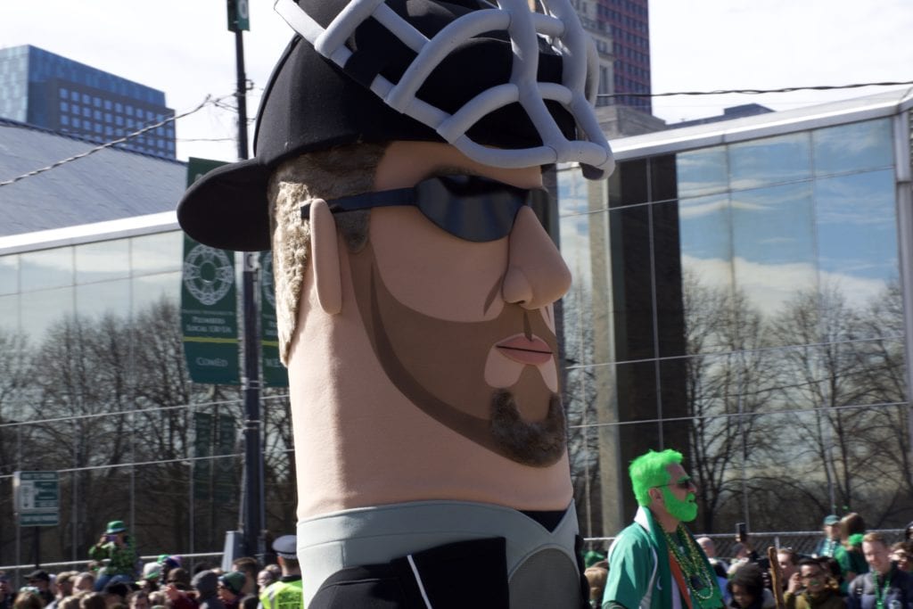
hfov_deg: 24.2
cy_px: 304
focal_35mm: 84
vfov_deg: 16.3
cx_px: 456
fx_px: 2130
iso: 200
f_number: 13
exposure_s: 1/160
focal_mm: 56
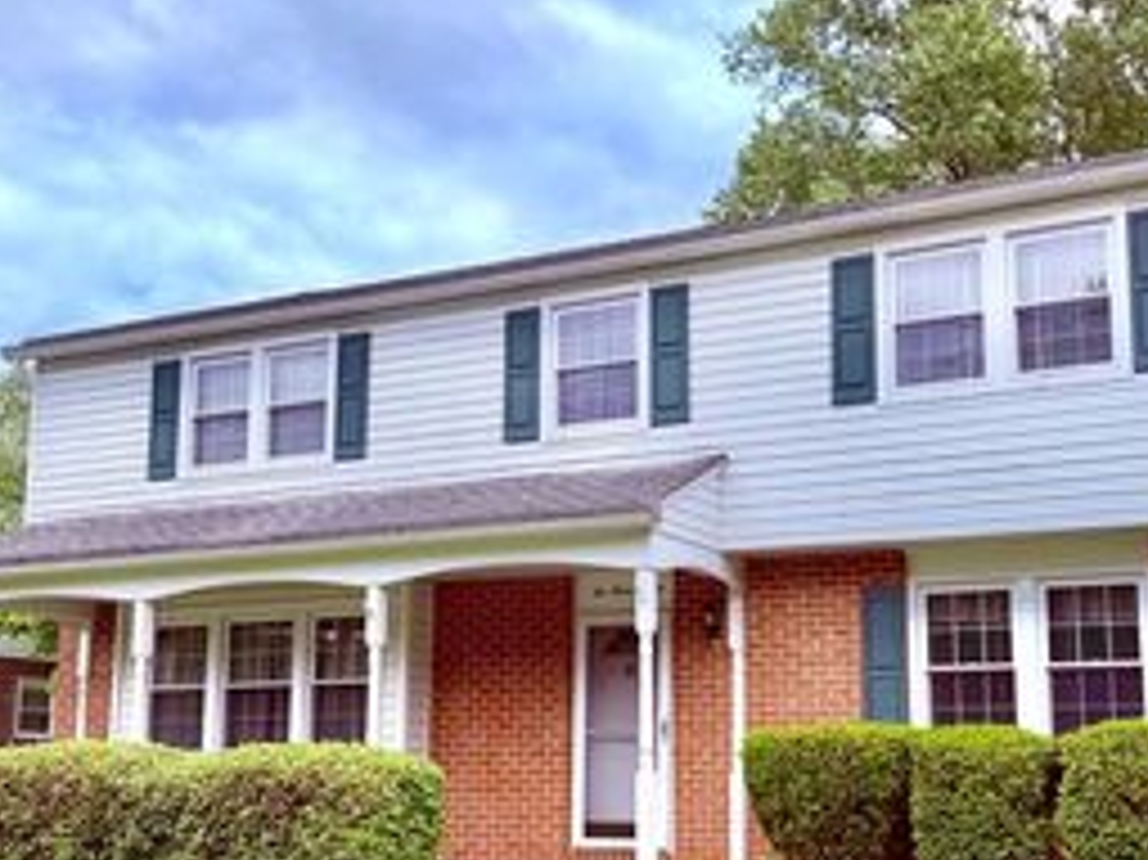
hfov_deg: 40.4
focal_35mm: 47
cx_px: 603
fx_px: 1558
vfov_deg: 30.7
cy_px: 529
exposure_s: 1/4405
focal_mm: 6.76
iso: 80
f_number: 1.78
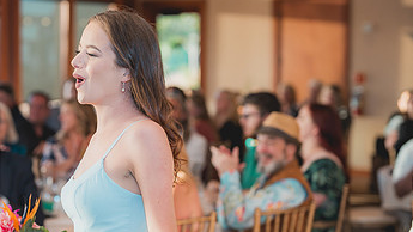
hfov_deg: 24.0
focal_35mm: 88
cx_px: 108
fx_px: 964
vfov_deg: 13.7
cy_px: 132
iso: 125
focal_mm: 50
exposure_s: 1/250
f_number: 1.8
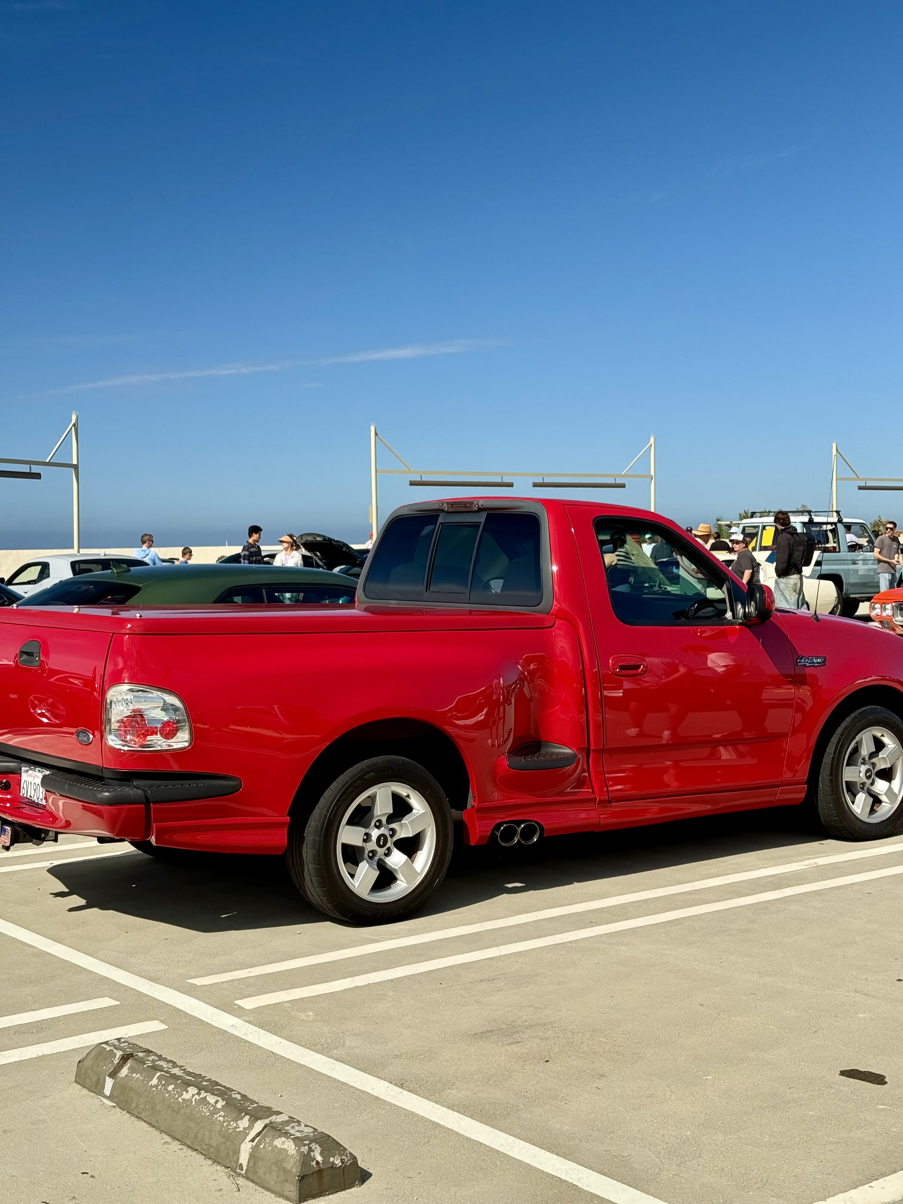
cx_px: 452
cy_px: 602
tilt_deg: -1.0
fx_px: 1670
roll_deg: +1.3
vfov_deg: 39.7
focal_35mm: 48
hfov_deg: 30.3
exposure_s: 1/1642
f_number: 1.78
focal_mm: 6.76
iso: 80
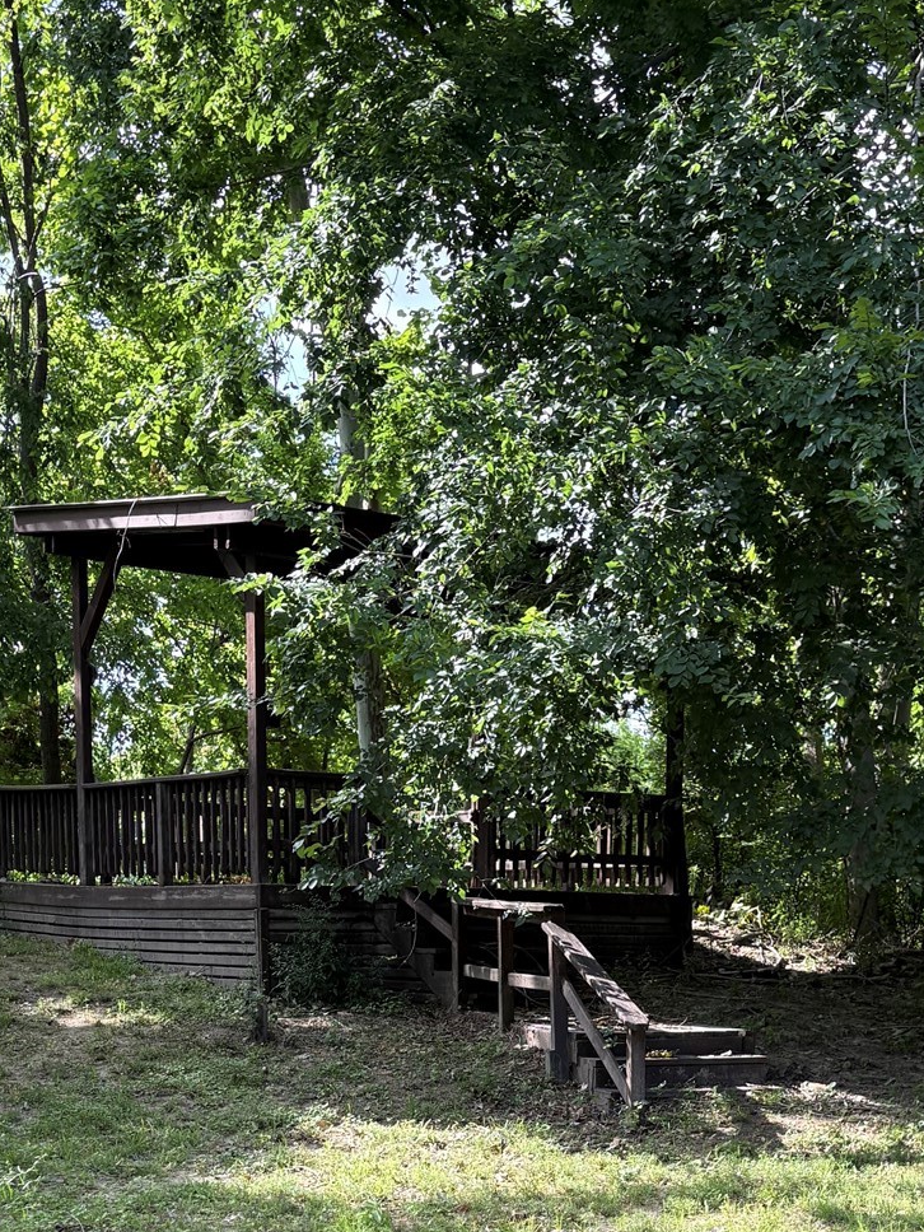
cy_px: 1075
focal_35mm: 55
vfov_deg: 33.4
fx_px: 1957
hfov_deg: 26.5
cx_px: 549
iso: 64
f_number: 1.6
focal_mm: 5.96
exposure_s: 1/320
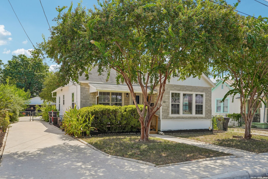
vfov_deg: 43.6
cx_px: 134
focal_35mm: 30
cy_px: 90
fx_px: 223
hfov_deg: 61.9
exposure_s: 1/125
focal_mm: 30
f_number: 8
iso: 100
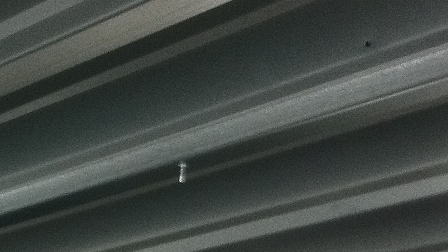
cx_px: 99
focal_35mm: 124
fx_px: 1473
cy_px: 397
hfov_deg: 17.2
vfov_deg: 9.5
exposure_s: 1/15
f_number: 2.8
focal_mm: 3.85
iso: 125
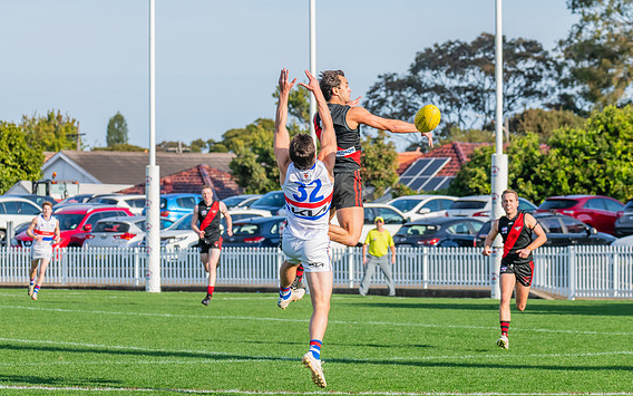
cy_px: 205
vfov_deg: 5.8
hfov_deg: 9.3
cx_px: 319
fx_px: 3882
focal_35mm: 225
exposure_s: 1/1250
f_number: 10
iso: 800
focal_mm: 210
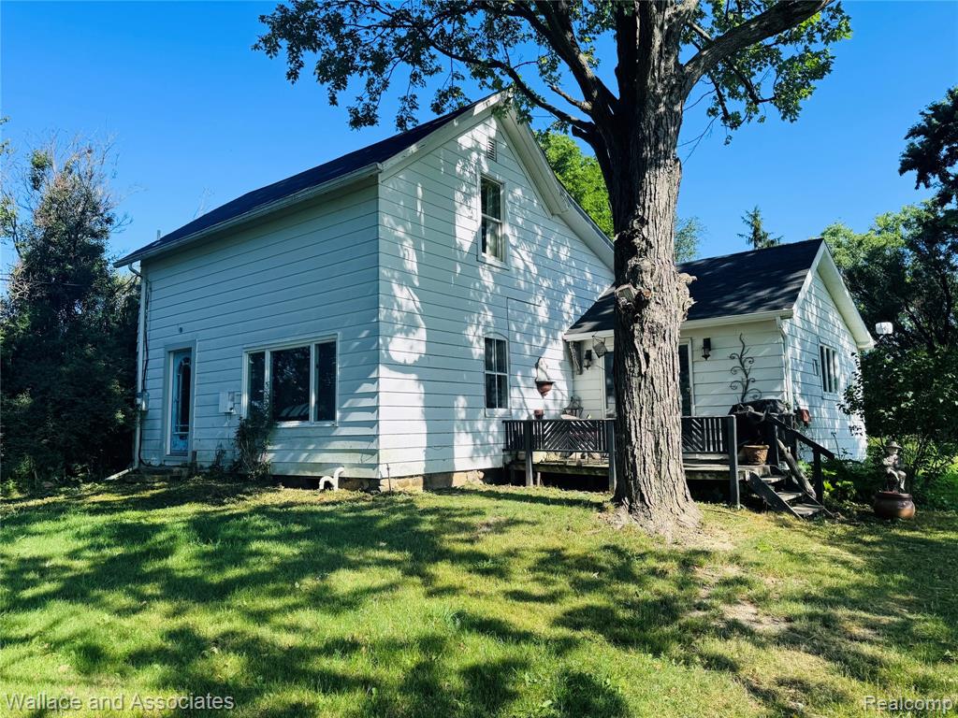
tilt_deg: +5.3
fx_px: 664
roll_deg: +0.2
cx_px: 479
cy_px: 359
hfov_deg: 71.6
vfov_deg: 56.8
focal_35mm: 24
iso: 80
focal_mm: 6.76
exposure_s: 1/2174
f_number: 1.78
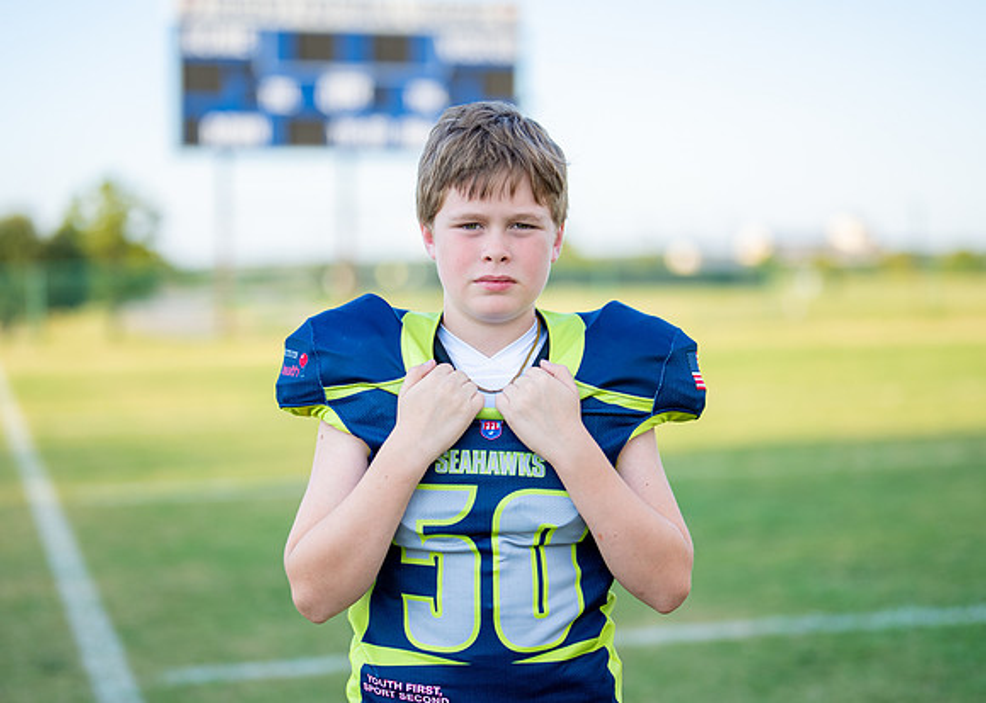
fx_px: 1910
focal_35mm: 68
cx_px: 482
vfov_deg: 20.9
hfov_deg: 28.9
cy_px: 350
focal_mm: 50
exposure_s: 1/2000
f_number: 1.2
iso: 100
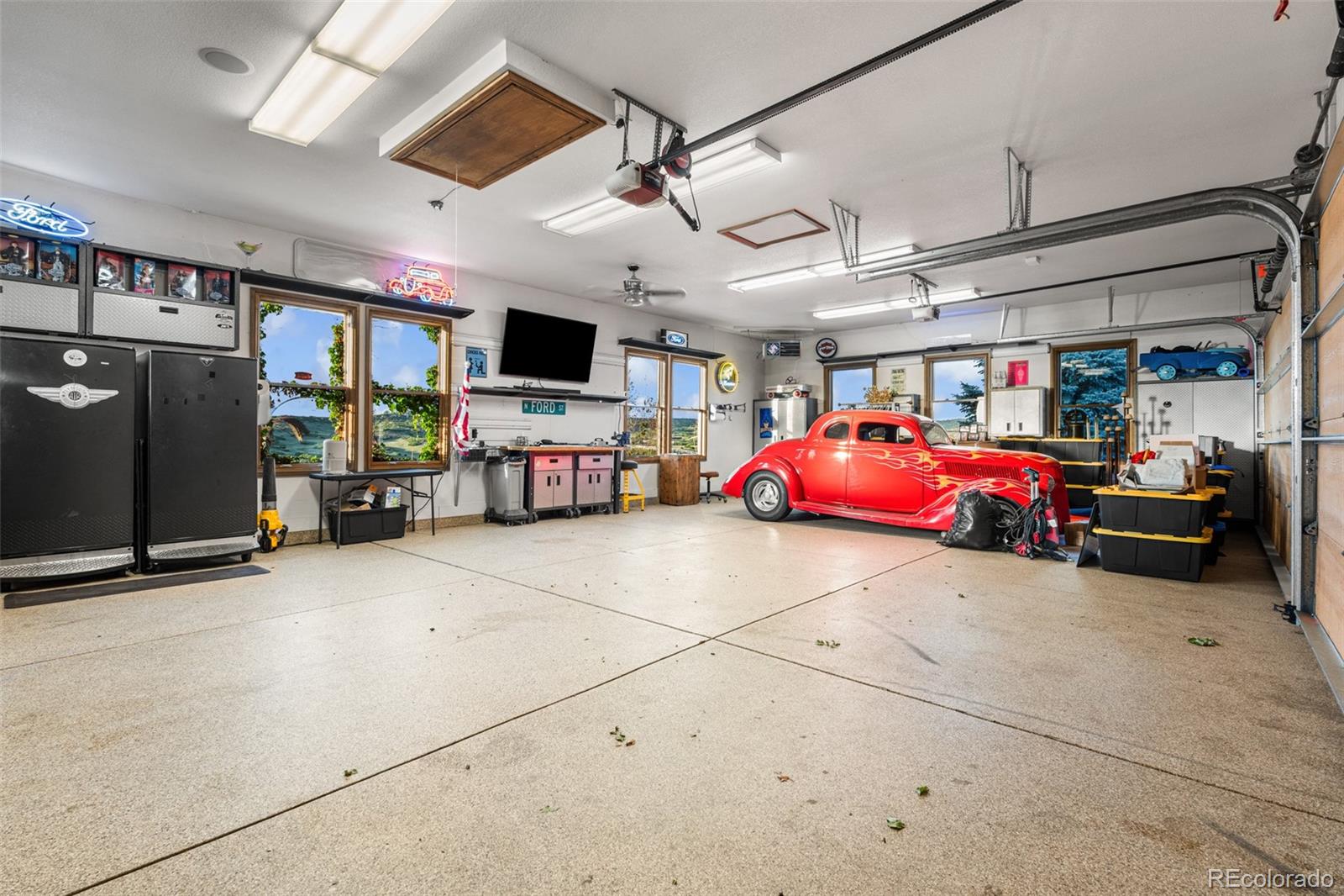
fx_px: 616
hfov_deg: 95.0
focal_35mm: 16
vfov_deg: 72.0
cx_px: 672
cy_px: 448
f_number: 8
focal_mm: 16.5
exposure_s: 1/6
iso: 800
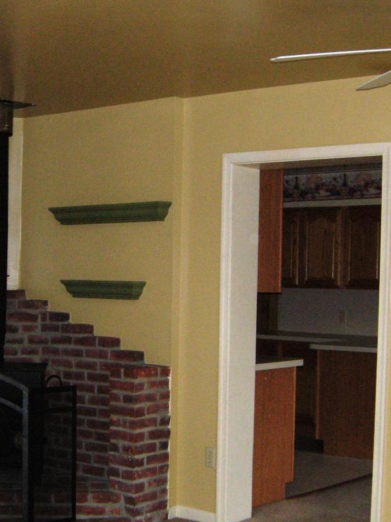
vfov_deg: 29.8
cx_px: 150
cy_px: 299
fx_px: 979
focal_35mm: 65
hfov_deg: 22.5
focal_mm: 7.5
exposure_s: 1/181
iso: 200
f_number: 2.7
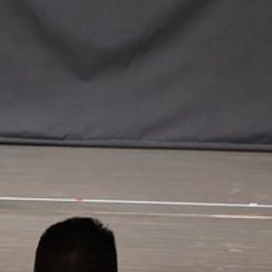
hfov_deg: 2.6
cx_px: -173
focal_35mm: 679
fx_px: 6036
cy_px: -65
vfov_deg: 2.6
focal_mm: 135
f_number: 5.6
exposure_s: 1/400
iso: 6400
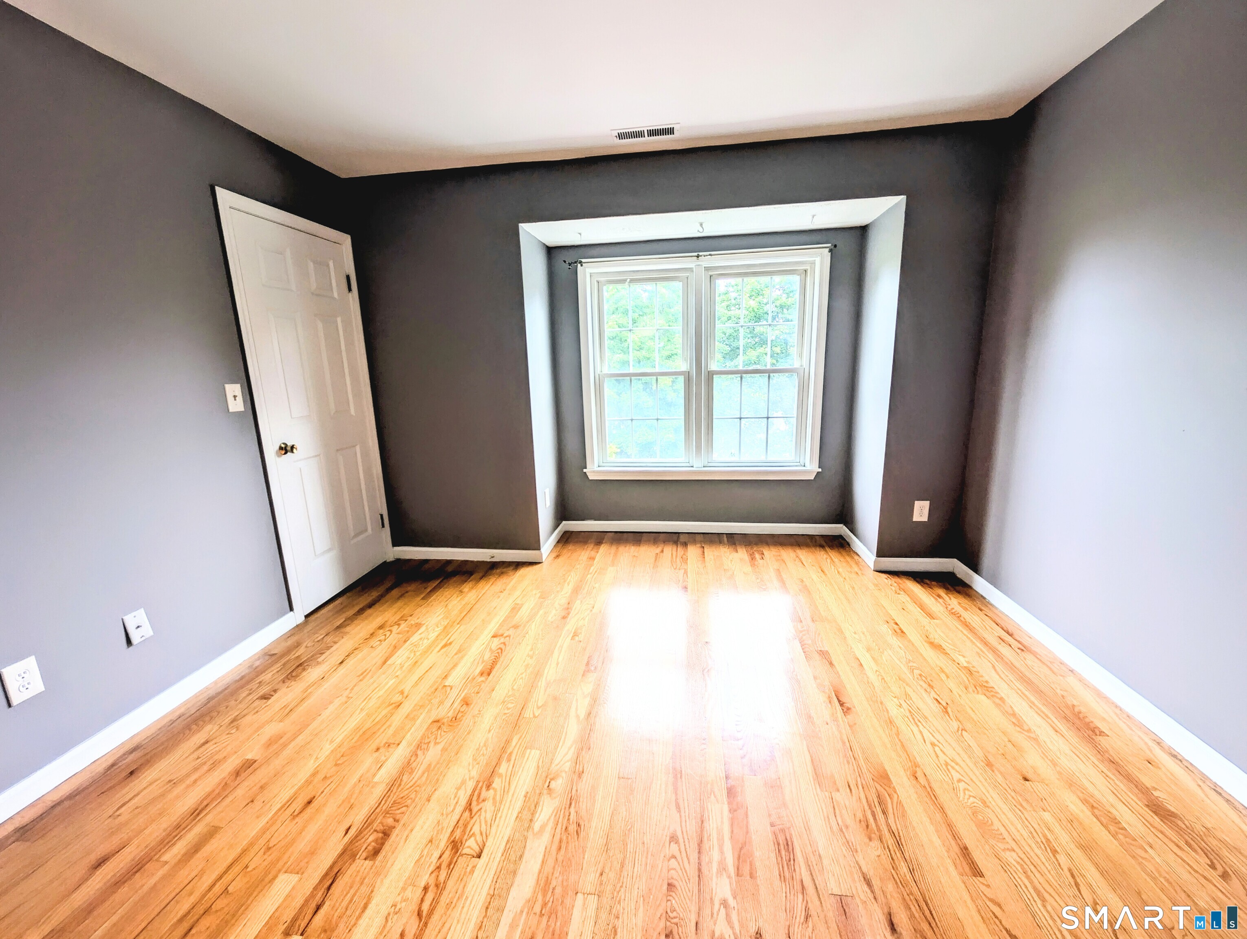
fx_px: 433
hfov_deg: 110.5
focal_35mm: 12
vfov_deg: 94.6
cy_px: 470
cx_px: 624
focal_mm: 2.02
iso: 78
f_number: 1.7
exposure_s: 1/120
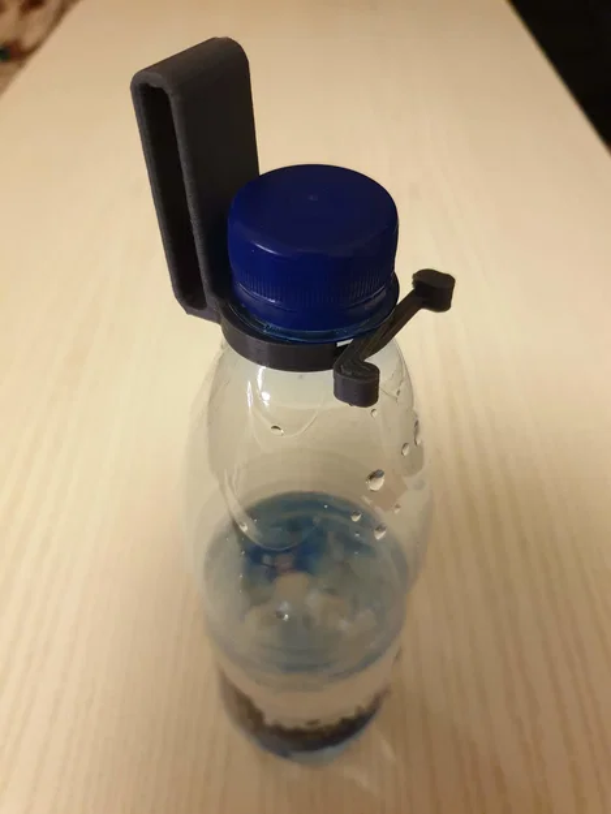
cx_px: 306
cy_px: 407
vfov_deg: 67.3
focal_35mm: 26
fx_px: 612
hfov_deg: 53.1
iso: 320
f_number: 1.5
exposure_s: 1/50
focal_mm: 4.3
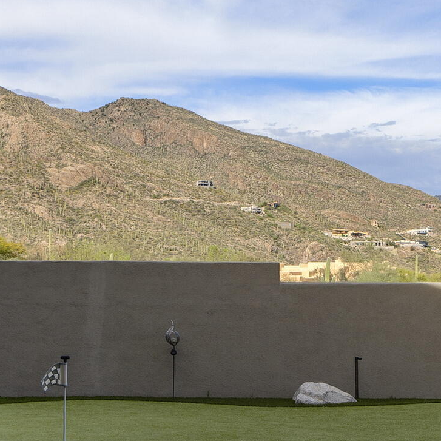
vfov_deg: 23.9
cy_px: 301
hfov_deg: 23.7
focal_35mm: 72
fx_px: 1038
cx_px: 342
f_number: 11
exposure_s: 1/100
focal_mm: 22
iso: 100
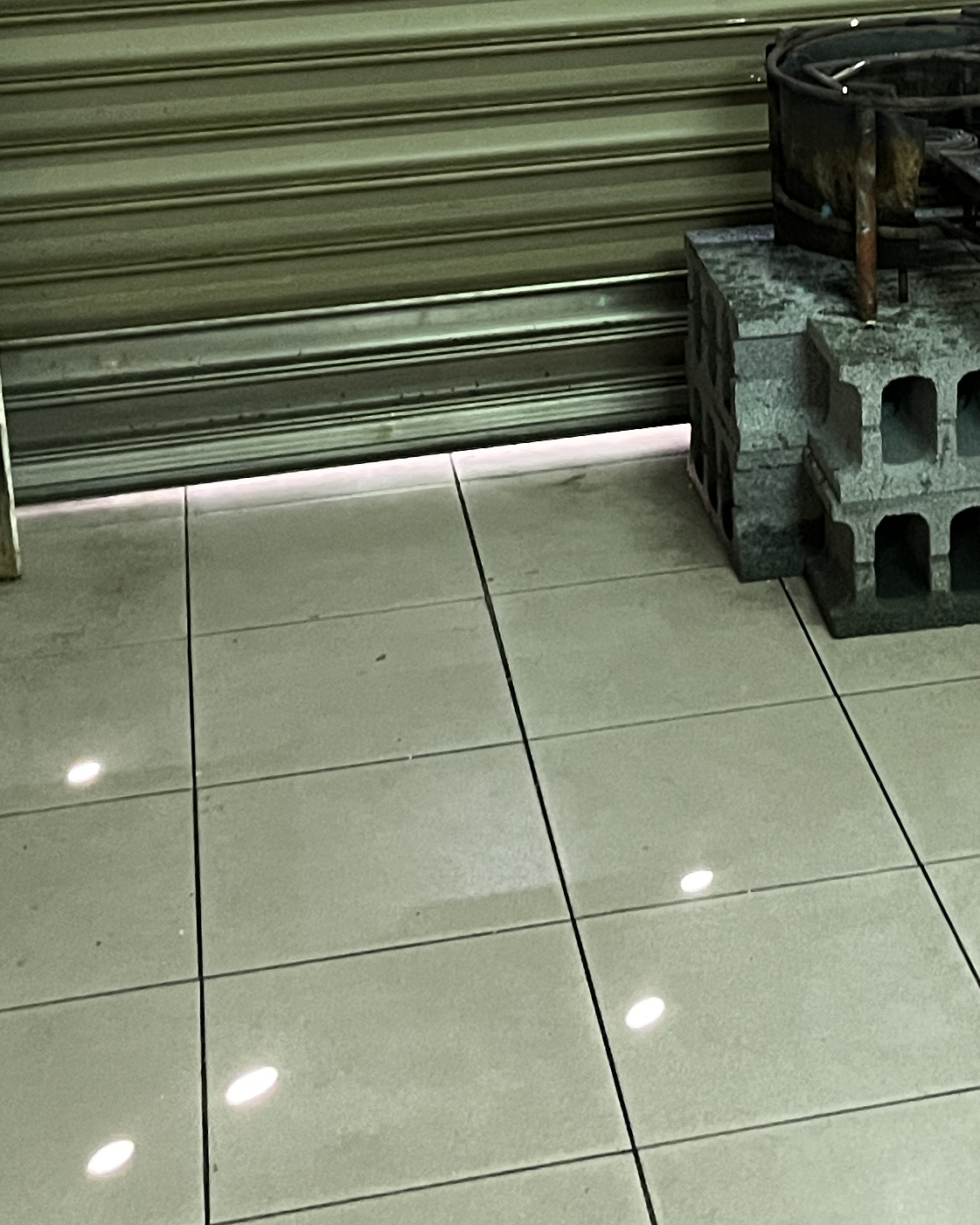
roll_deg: +1.5
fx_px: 2647
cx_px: 840
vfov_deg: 25.1
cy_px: 58
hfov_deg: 20.6
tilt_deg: -16.4
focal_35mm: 73
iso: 640
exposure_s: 1/40
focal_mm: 5.1
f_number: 1.6
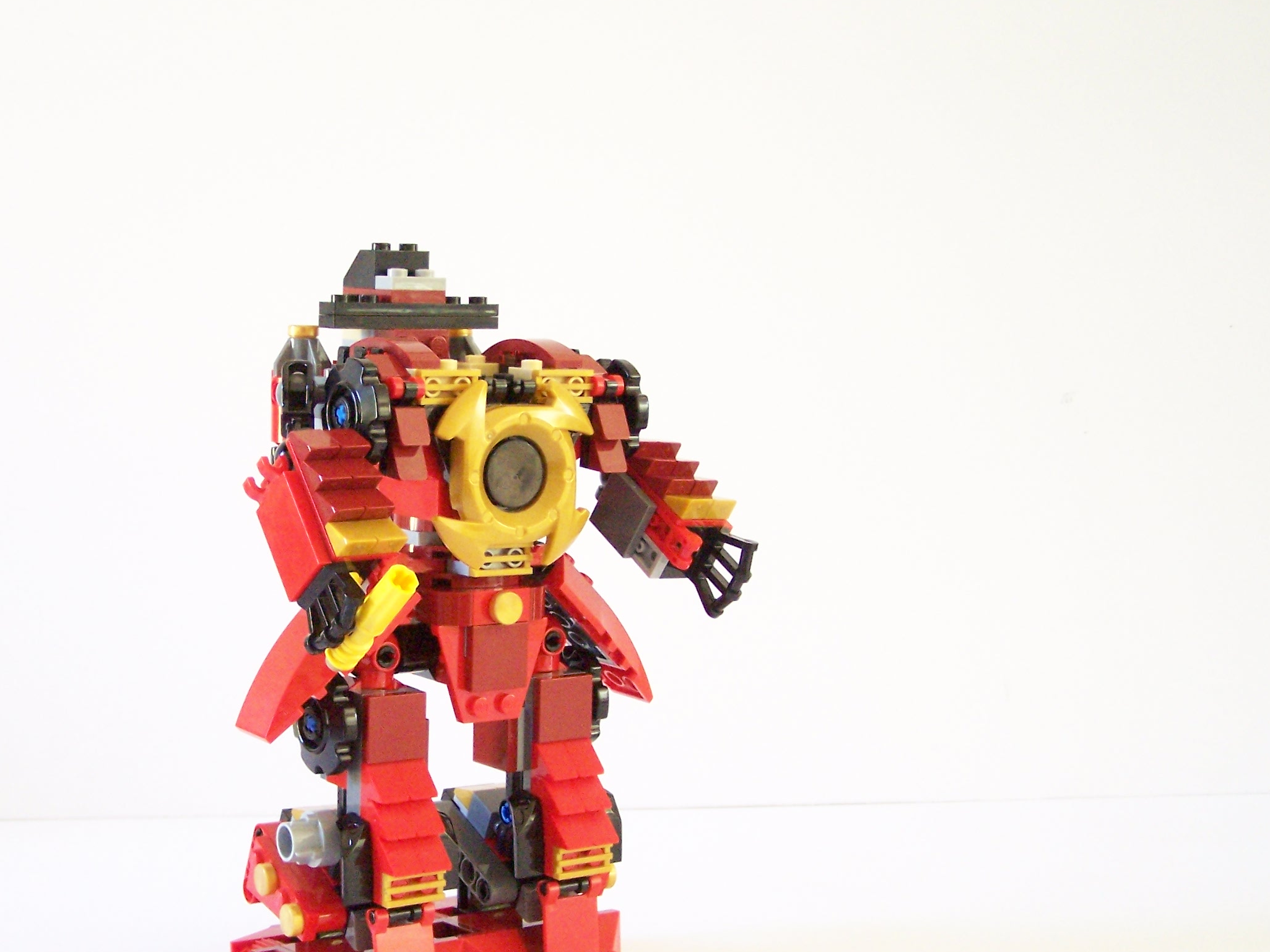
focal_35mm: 54
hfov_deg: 35.4
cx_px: 480
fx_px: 1981
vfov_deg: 27.0
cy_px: 529
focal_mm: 7.1
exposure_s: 1/30
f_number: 2.9
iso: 400
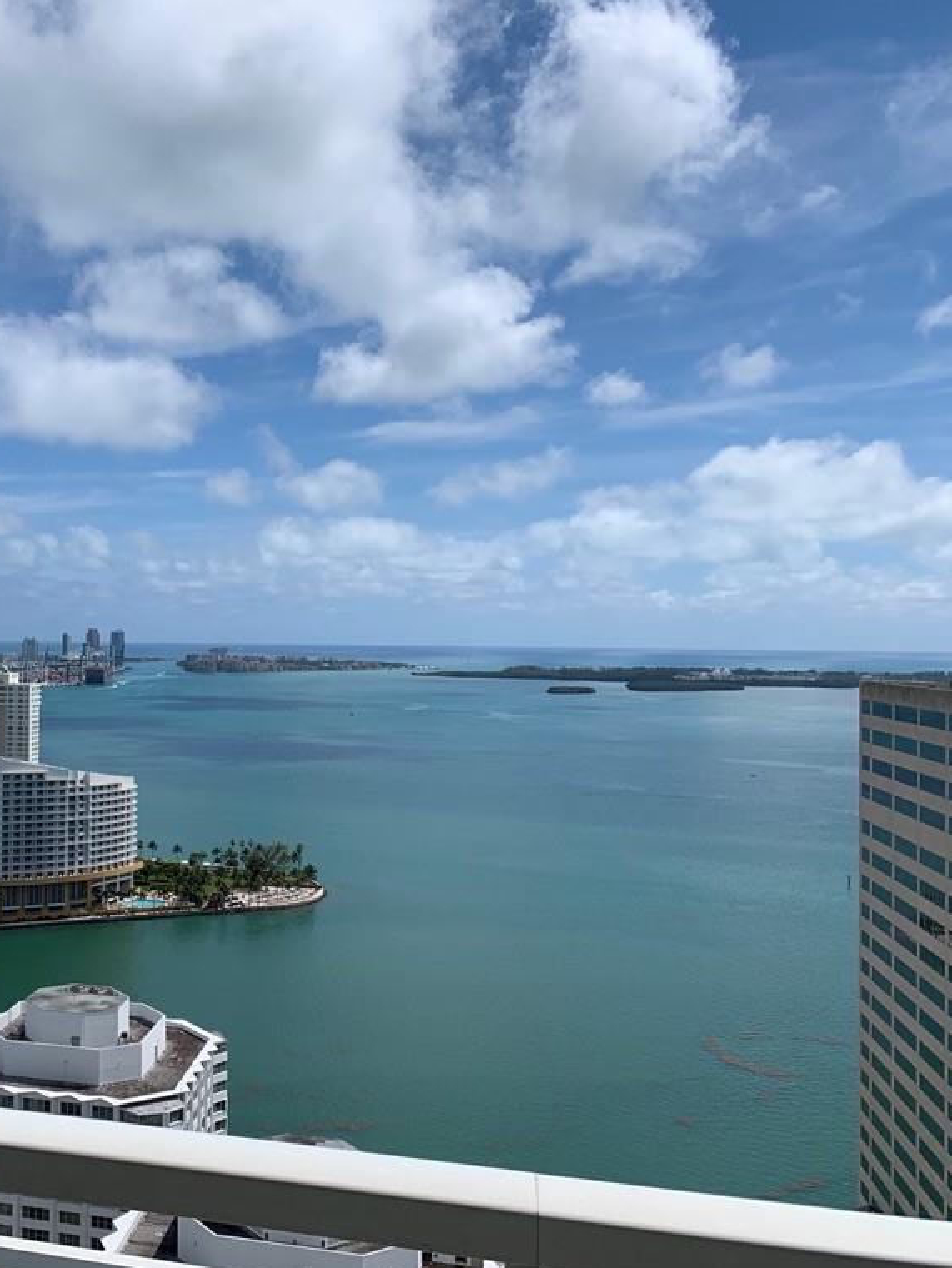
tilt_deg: -0.1
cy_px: 636
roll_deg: -0.1
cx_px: 112
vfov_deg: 52.6
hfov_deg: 38.2
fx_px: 1283
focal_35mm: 35
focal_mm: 4.25
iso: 25
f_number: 1.8
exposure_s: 1/5405
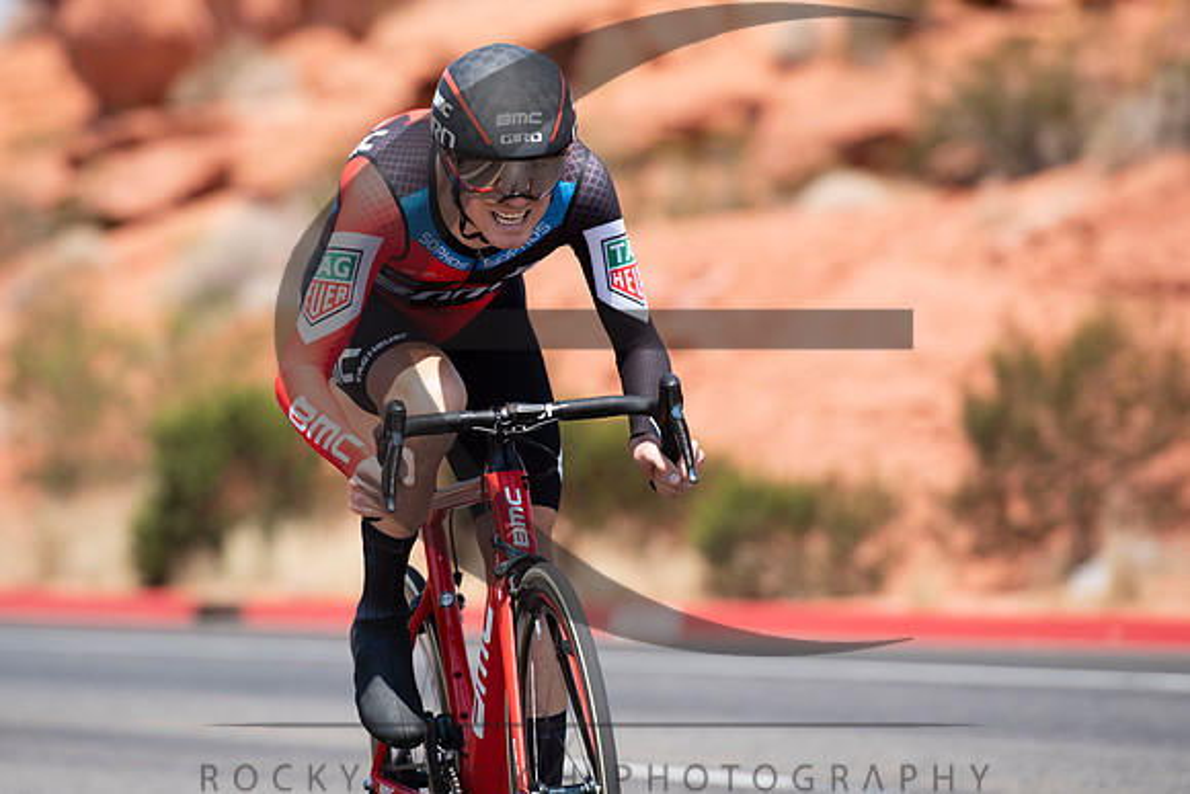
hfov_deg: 7.3
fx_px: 9336
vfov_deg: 4.9
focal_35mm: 282
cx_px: 529
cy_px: 374
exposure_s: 1/800
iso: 100
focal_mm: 200
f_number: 4
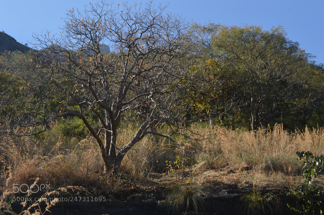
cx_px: 162
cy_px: 108
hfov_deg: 33.4
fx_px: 540
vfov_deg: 22.6
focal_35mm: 60
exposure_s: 1/25
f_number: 22
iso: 100
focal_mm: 40
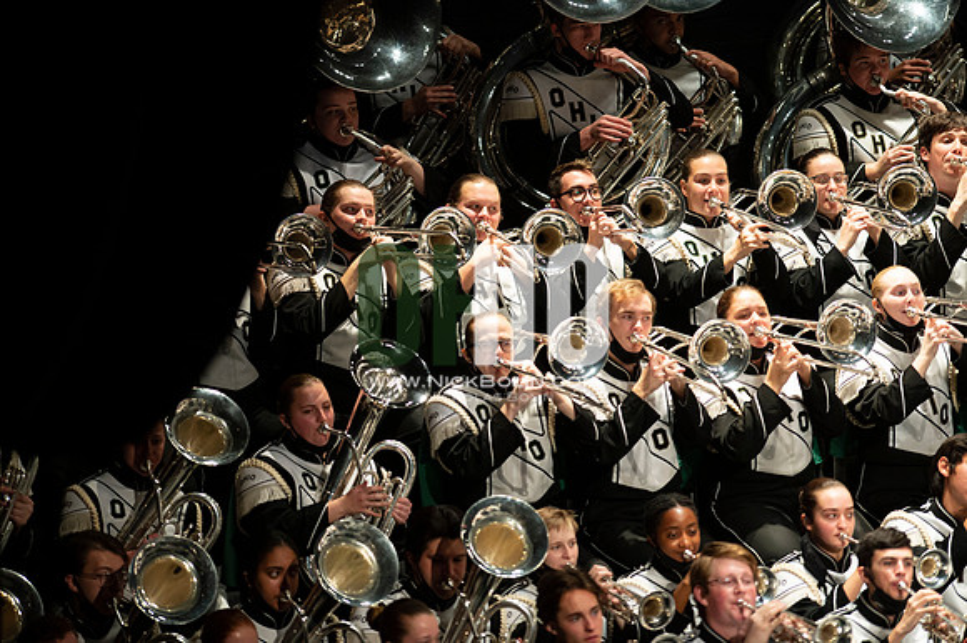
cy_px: 322
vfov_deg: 4.6
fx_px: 8053
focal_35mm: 300
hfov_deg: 6.9
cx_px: 484
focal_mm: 300
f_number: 2.8
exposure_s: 1/500
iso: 3200
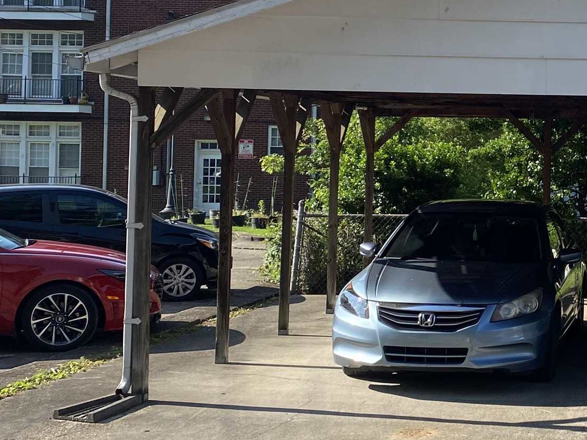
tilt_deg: +2.3
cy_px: 138
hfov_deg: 25.3
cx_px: 626
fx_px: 1221
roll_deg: -1.1
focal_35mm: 72
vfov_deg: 20.4
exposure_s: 1/1808
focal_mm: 4.25
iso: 32
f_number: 1.8
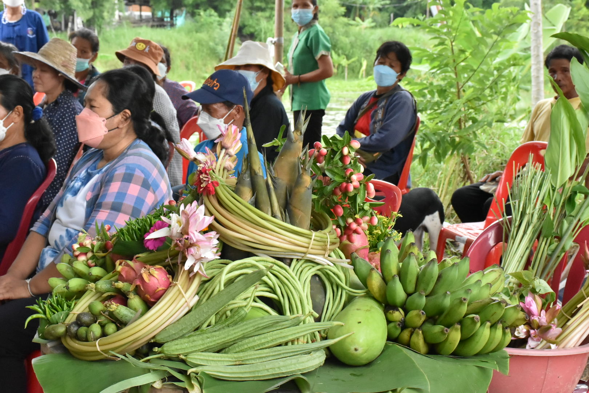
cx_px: 294
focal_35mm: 72
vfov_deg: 18.9
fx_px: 1178
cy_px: 196
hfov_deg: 28.1
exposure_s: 1/400
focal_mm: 48
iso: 3200
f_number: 10
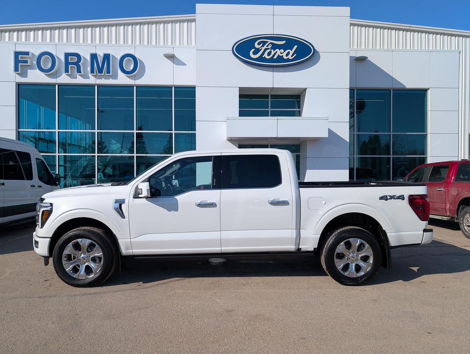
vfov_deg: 56.9
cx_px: 235
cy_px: 177
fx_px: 326
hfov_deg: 71.5
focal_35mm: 24
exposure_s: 1/2062
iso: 22
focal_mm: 6.9
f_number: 1.68
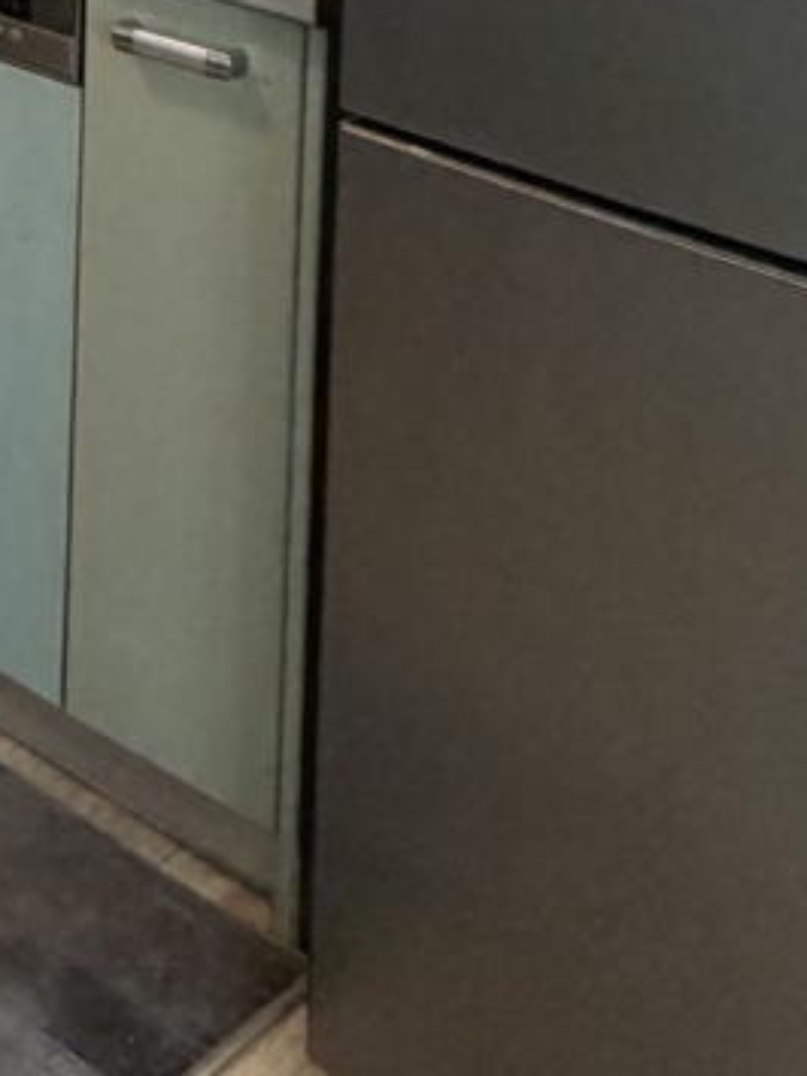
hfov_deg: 15.8
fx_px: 2208
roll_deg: -1.2
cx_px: -853
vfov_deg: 22.1
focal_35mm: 71
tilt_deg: -3.5
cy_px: -585
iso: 320
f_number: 2.2
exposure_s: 1/100
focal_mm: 2.22
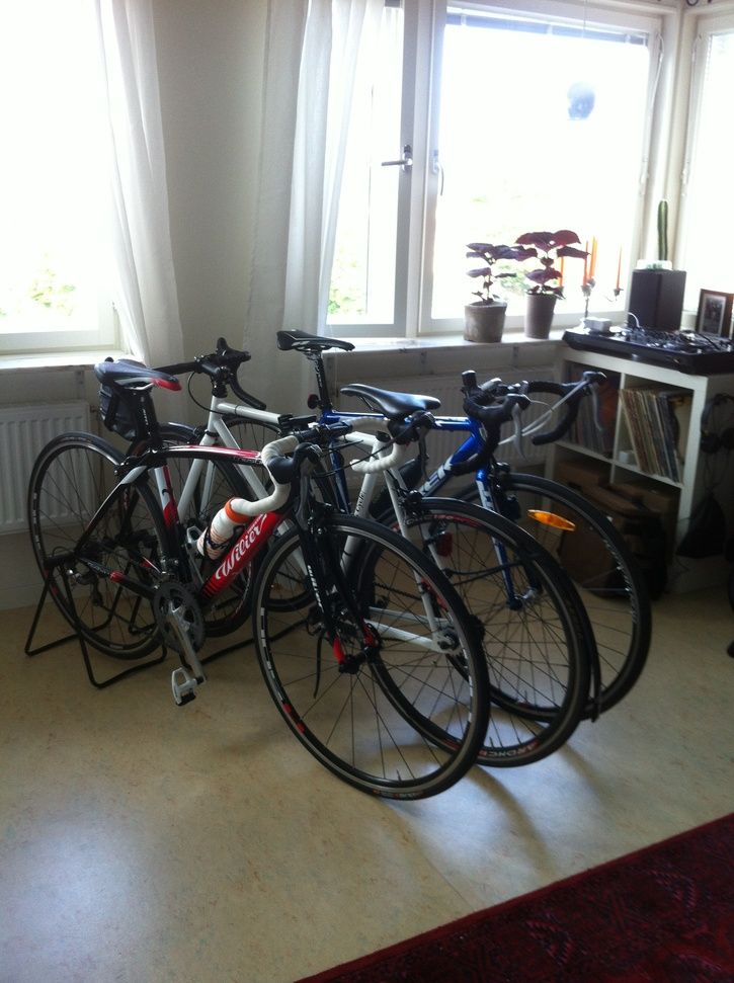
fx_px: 992
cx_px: 367
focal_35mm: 35
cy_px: 492
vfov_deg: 52.7
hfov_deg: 40.6
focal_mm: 3.85
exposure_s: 1/25
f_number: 2.8
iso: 80
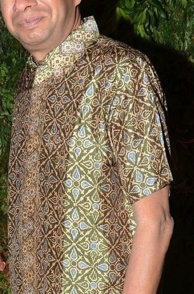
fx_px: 845
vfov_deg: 19.0
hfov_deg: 13.1
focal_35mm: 104
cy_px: 308
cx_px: 49
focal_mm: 24
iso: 500
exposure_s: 1/125
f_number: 8
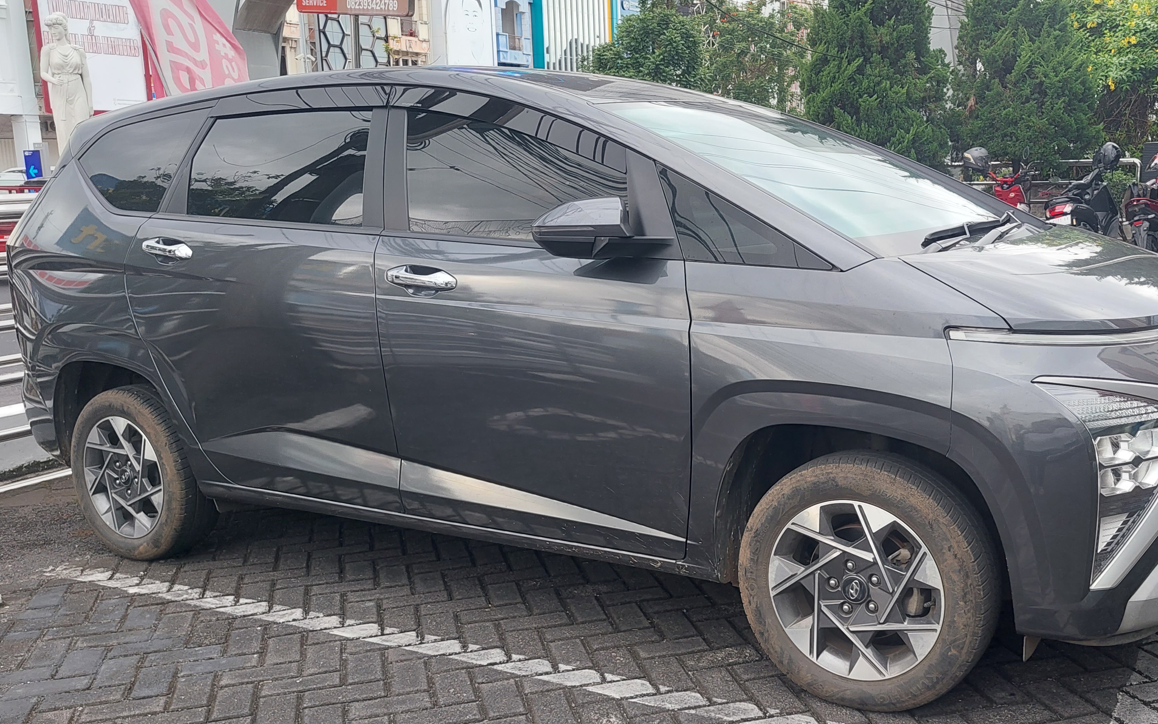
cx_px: 664
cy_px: 395
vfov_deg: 35.3
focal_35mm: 36
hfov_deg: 53.8
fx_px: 1136
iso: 64
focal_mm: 5.23
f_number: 1.8
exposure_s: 1/100
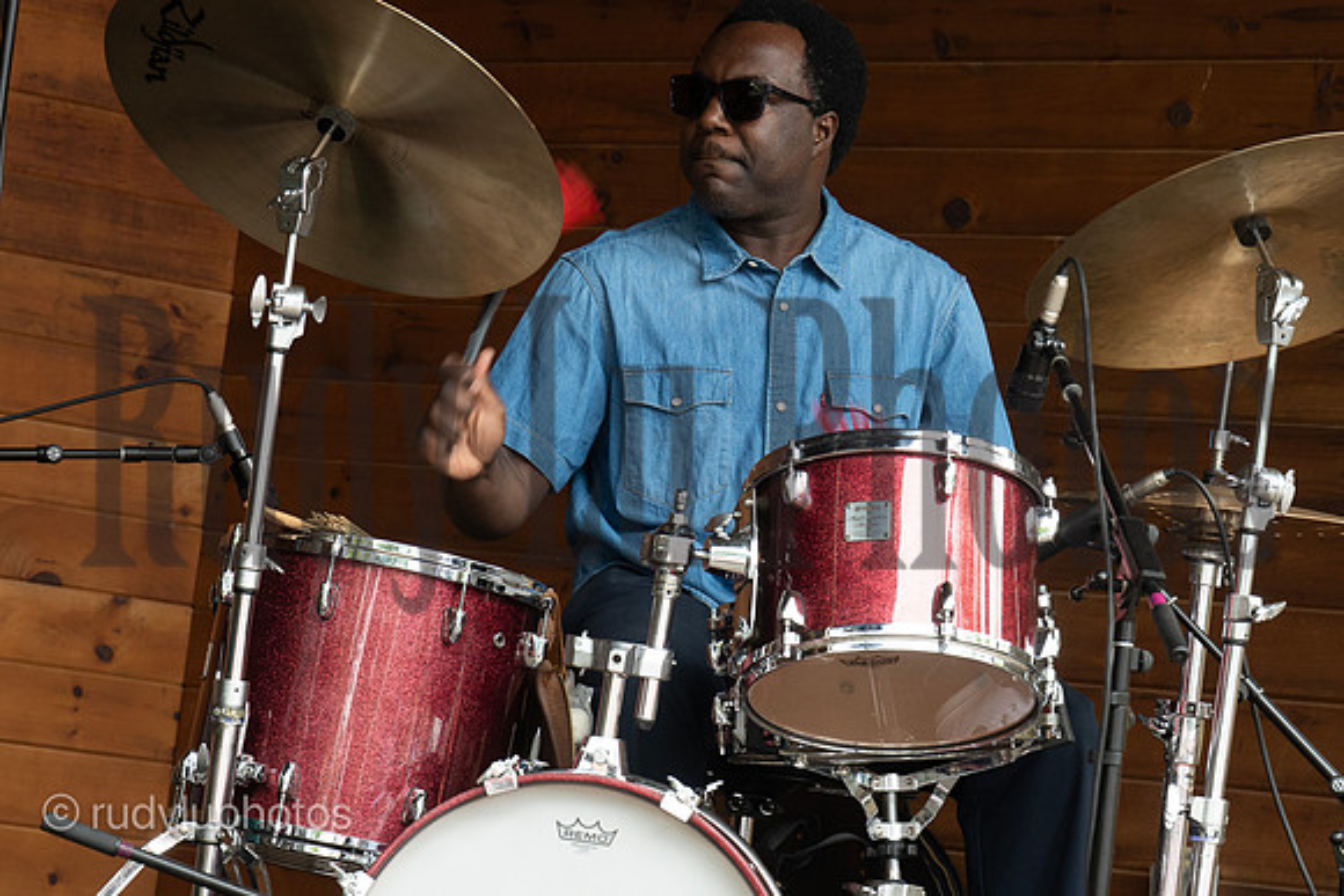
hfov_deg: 12.4
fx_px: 6161
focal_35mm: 165
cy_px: 448
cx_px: 672
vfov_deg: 8.3
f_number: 8
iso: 800
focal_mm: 110
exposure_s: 1/125
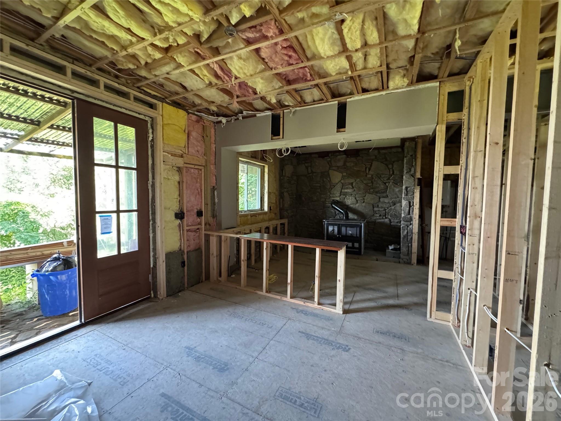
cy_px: 210
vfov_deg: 85.7
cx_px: 280
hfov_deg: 102.1
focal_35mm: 14
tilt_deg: -2.6
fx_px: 227
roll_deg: -2.2
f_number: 2.2
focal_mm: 2.22
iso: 1000
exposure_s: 1/60
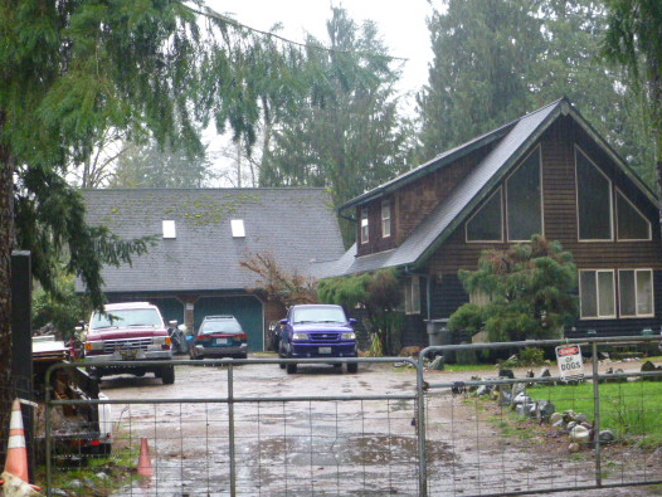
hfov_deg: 31.1
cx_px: 375
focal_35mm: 62
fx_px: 1186
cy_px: 250
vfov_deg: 23.7
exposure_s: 1/25
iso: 800
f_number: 4.4
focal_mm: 9
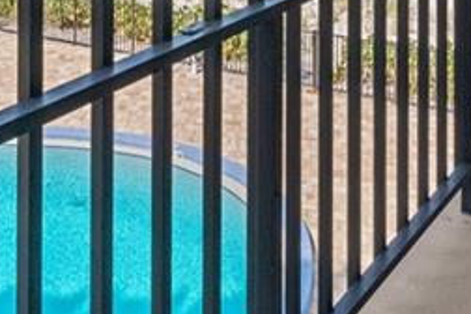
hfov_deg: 31.0
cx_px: 226
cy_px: -255
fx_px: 850
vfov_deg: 17.1
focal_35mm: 65
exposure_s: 1/1000
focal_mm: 16
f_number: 10
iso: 640
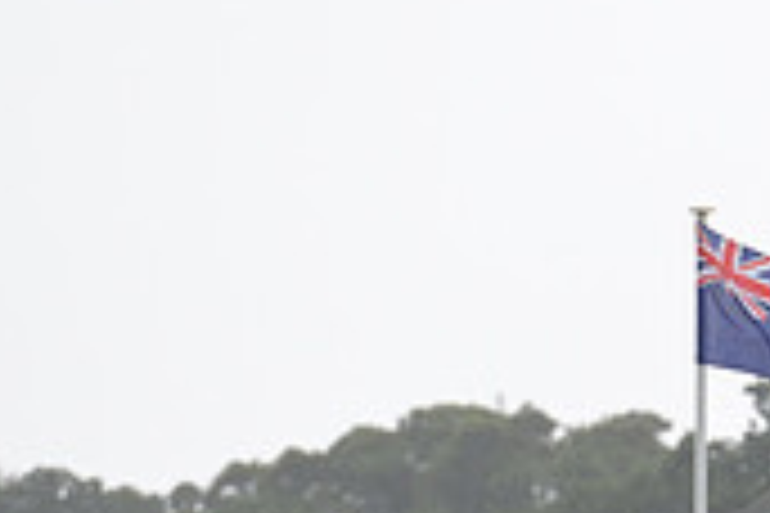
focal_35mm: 677
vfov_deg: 2.0
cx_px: 986
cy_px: 803
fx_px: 14479
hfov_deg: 3.0
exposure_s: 1/1250
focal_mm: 200
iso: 720
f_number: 4.5
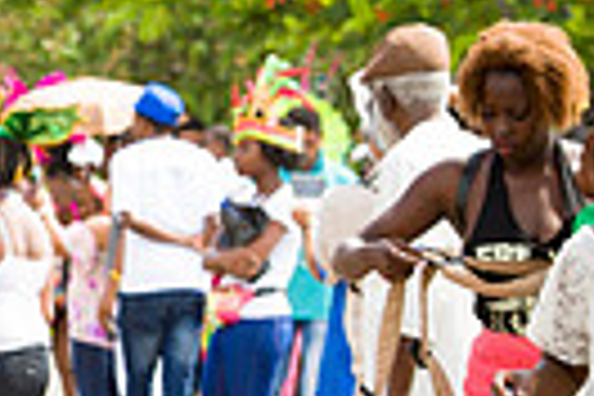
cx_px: -598
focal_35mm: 439
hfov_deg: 4.6
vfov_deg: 3.1
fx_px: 7243
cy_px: 306
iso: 100
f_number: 6.3
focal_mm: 100
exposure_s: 1/160
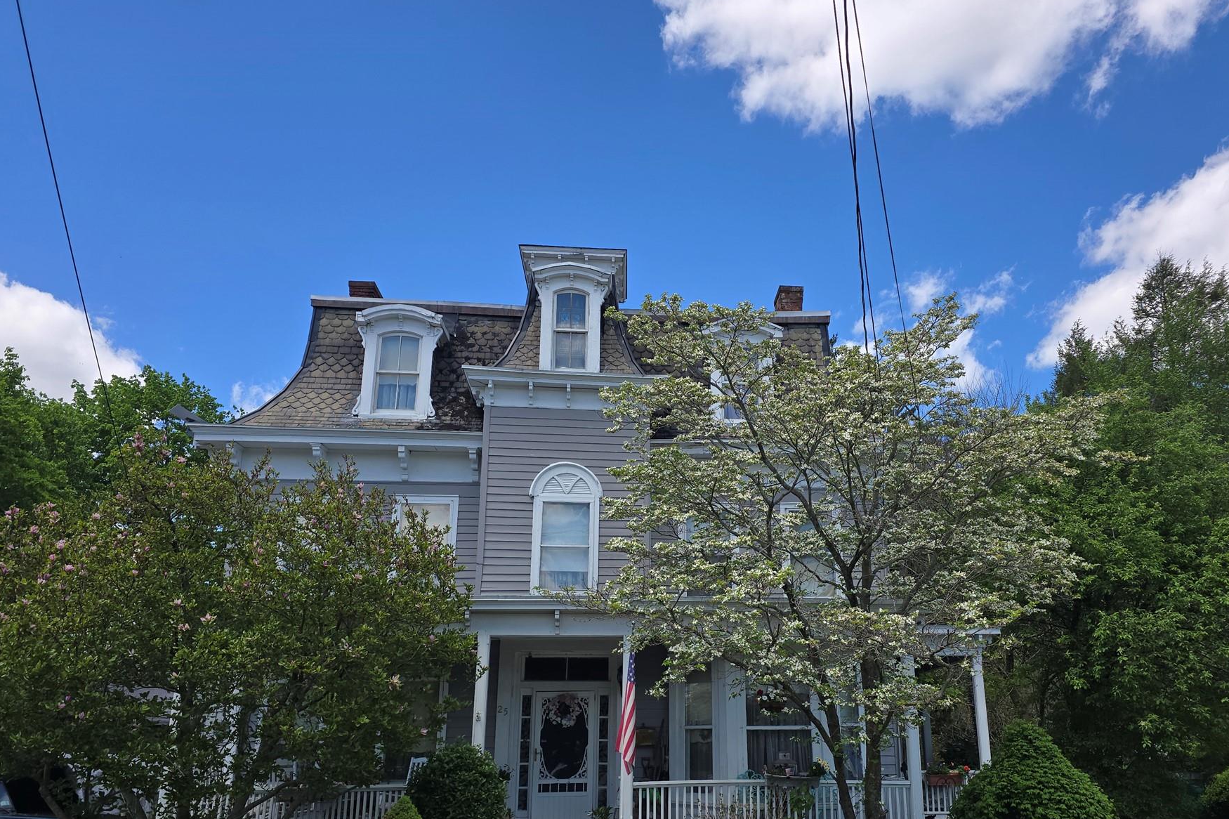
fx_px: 956
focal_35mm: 28
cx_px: 695
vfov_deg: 46.0
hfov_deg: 65.2
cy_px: 511
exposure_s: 1/607
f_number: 1.7
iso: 12
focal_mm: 6.3
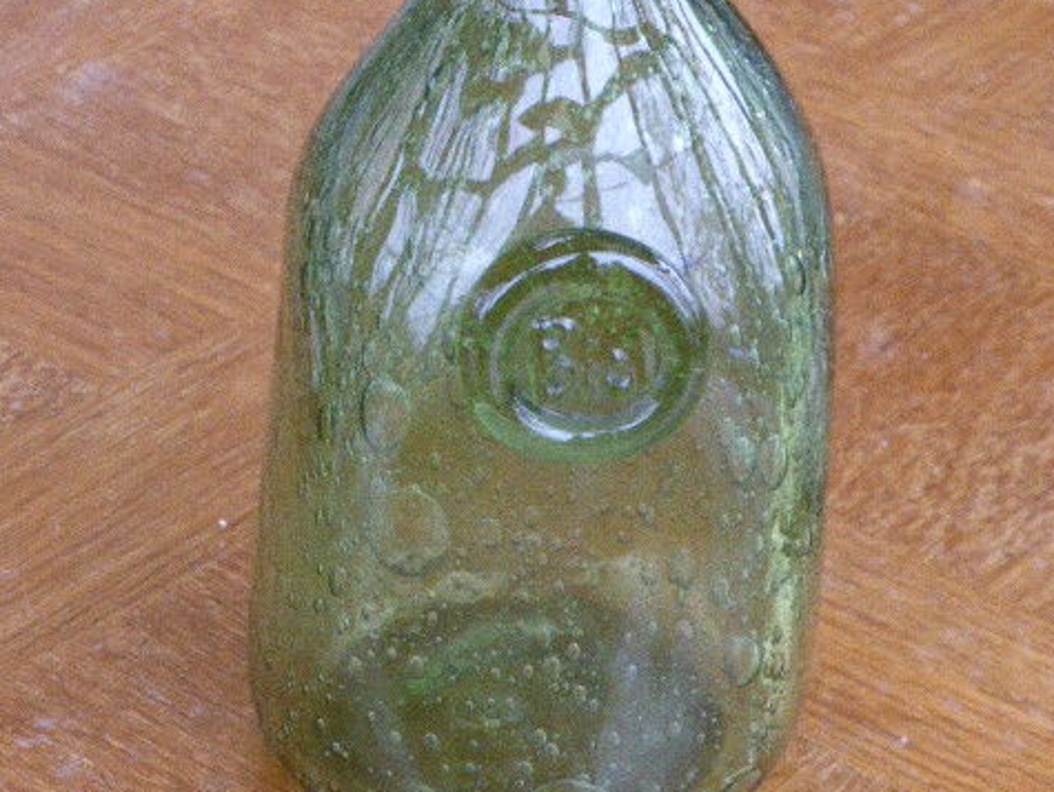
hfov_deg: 14.1
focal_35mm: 140
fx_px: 4266
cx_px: 528
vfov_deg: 10.6
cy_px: 255
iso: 800
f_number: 5.3
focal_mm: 17.1
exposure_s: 1/40
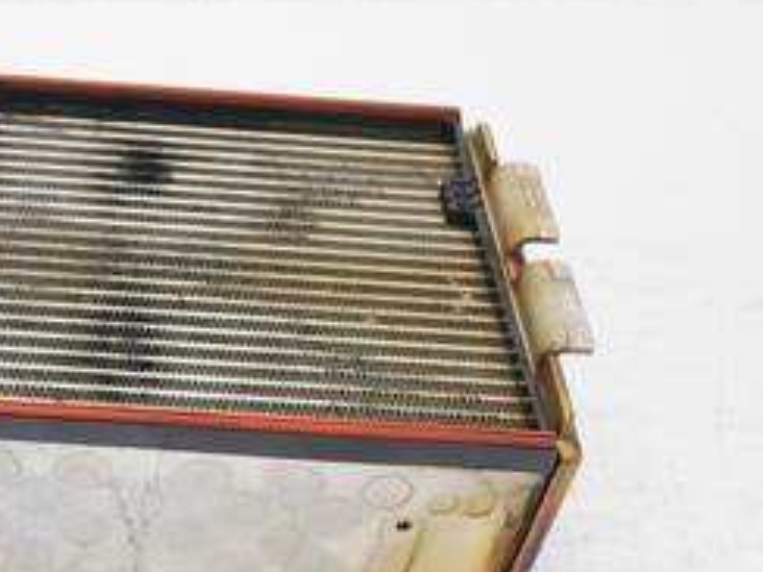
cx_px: 63
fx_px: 1389
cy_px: 444
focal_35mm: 63
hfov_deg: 29.3
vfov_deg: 23.0
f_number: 4
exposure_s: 1/80
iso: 200
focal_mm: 16
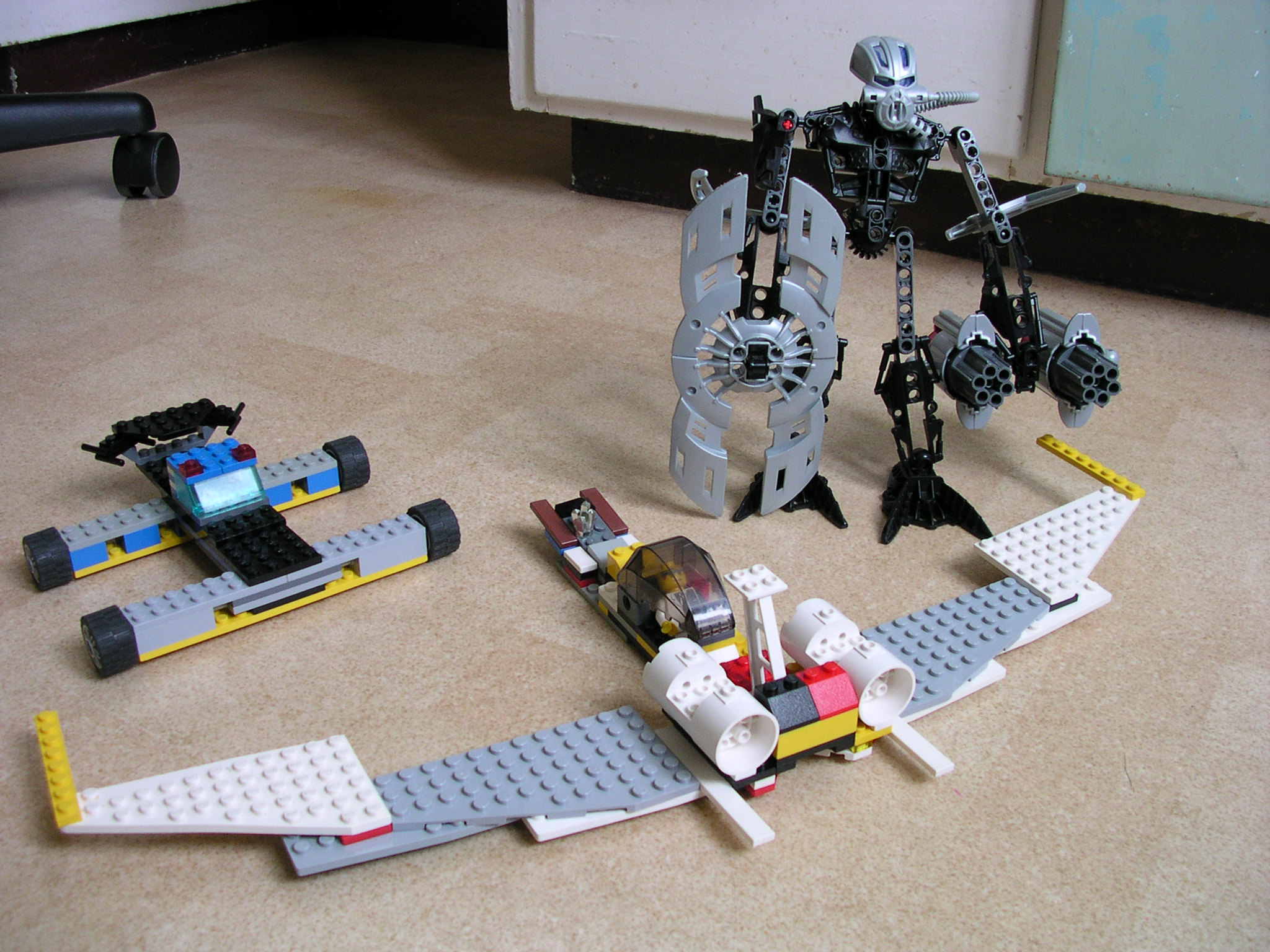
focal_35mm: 37
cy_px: 476
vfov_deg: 38.7
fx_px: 1357
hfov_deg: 50.1
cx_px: 635
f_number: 2.7
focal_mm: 5.6
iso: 100
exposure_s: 1/32.4
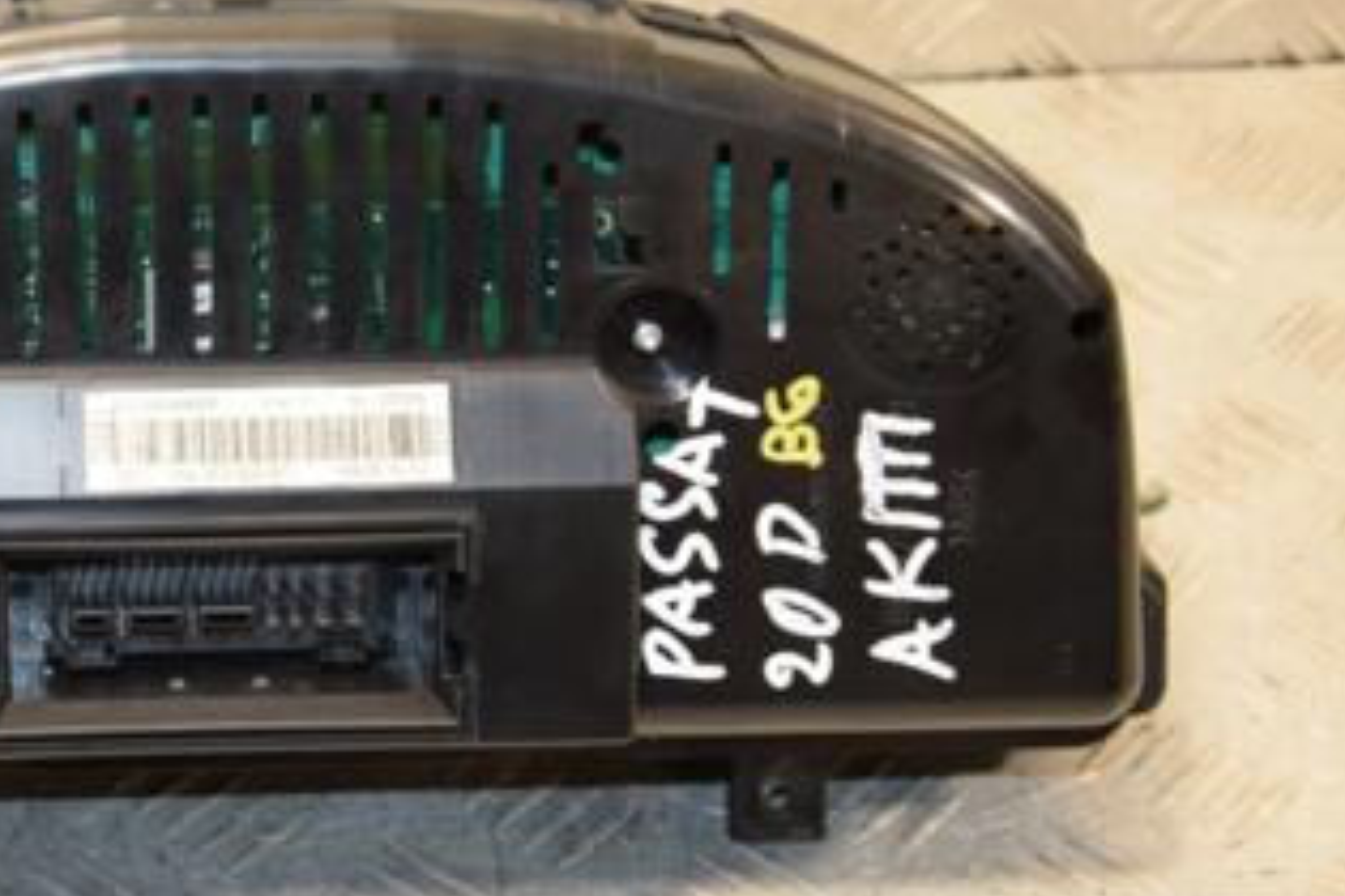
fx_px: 4483
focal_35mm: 120
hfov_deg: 16.9
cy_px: 401
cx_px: 201
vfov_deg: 11.4
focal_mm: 42
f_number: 4.8
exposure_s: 1/125
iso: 800
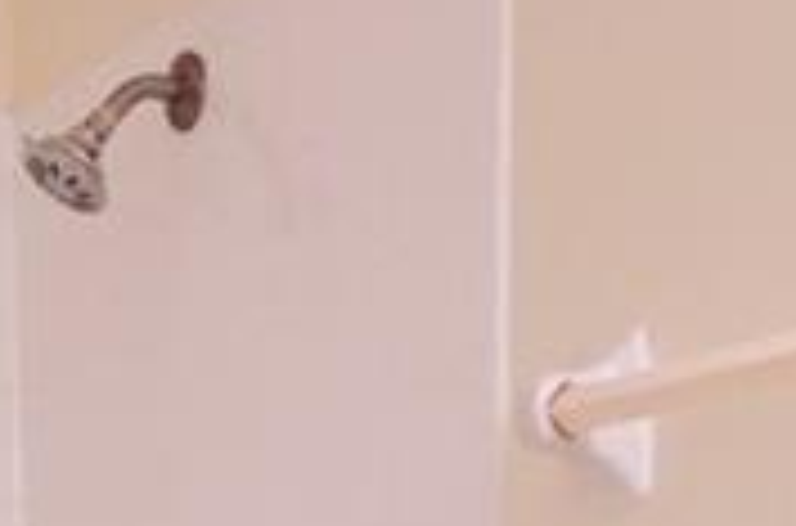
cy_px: 1293
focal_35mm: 113
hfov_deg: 18.2
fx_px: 2490
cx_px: 337
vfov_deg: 10.3
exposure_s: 1/80
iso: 400
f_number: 4.5
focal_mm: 13
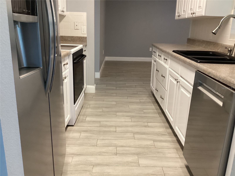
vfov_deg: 45.4
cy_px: 88
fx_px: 210
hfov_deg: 58.4
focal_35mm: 31
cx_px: 118
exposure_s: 1/60
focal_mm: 3.3
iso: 250
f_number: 2.4
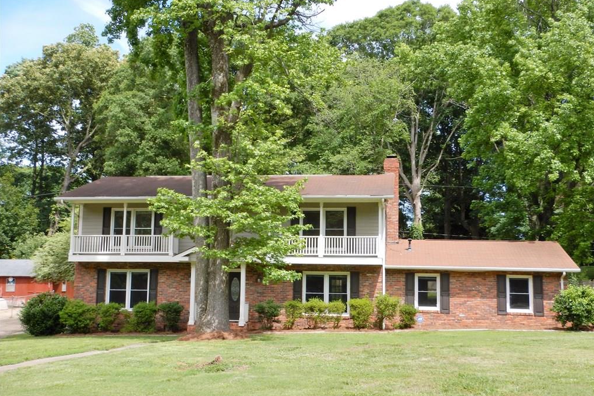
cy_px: 198
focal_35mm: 42
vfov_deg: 31.9
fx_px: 693
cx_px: 299
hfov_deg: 46.4
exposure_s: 1/400
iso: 125
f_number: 4.2
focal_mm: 7.2
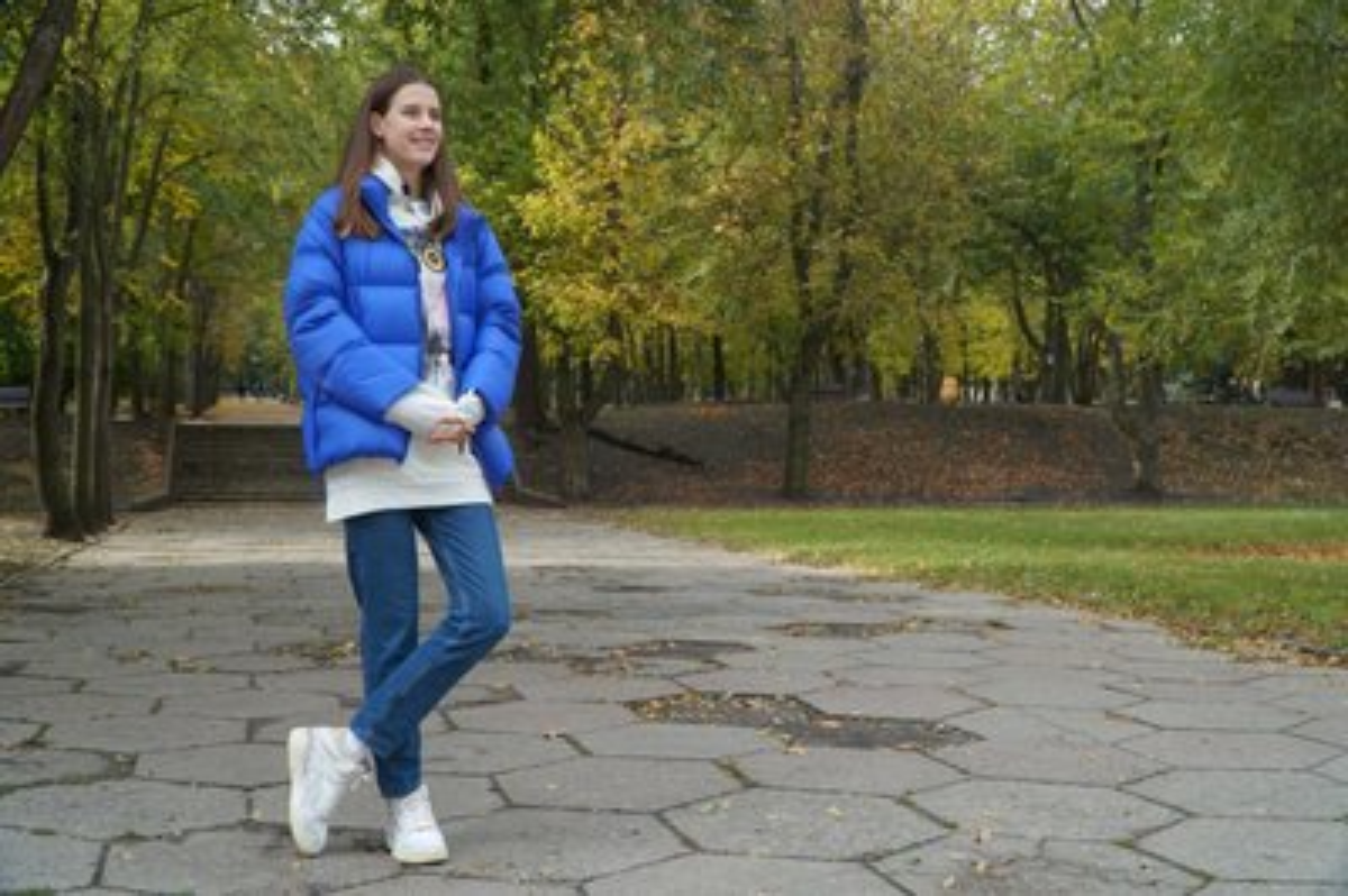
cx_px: 674
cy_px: 448
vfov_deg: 38.3
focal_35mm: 34
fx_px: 1291
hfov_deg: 55.1
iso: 100
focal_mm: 23
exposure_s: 1/200
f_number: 4
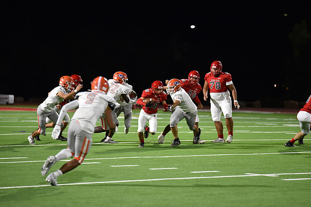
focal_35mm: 200
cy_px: 104
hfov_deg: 10.3
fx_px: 1728
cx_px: 156
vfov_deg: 6.9
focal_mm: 200
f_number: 2.8
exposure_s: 1/500
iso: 4000
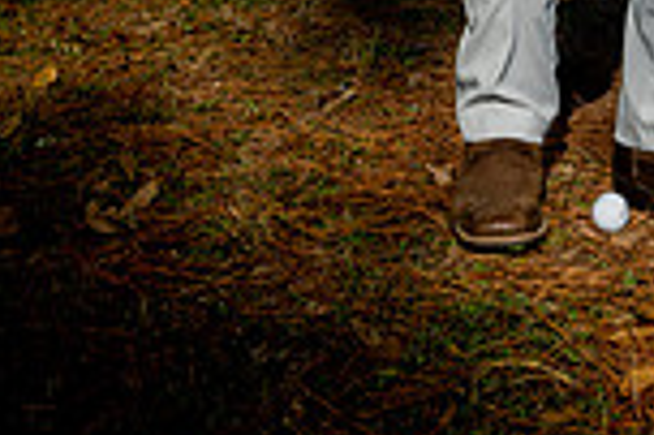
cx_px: 632
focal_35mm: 95
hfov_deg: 20.9
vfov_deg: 12.3
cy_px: -495
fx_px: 1724
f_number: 4.5
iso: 160
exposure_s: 1/250
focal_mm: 32
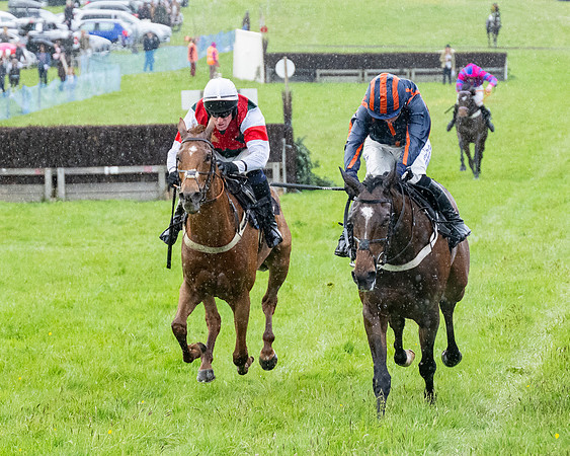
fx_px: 4080
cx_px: 370
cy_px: 235
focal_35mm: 242
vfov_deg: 6.4
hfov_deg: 8.0
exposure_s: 1/1000
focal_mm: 98
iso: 2000
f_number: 4
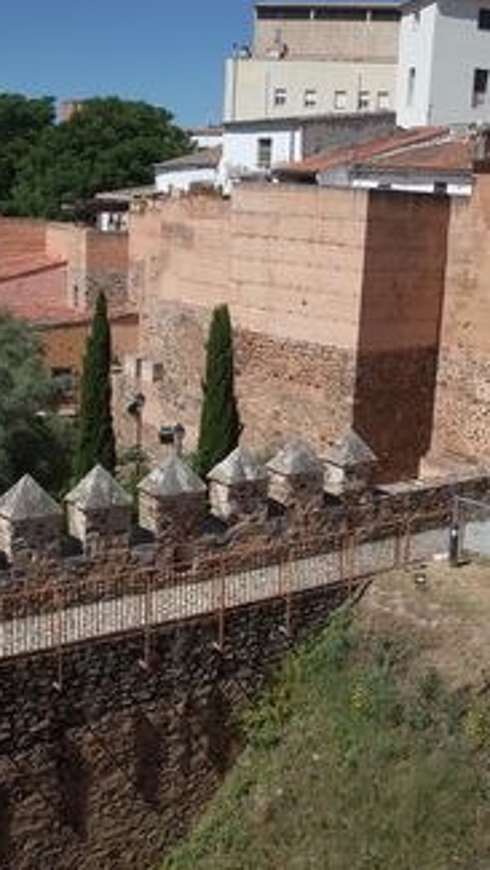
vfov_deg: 45.5
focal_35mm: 45
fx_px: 1039
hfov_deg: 26.4
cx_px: 313
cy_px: 440
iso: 100
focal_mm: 18.3
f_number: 5.6
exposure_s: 1/750
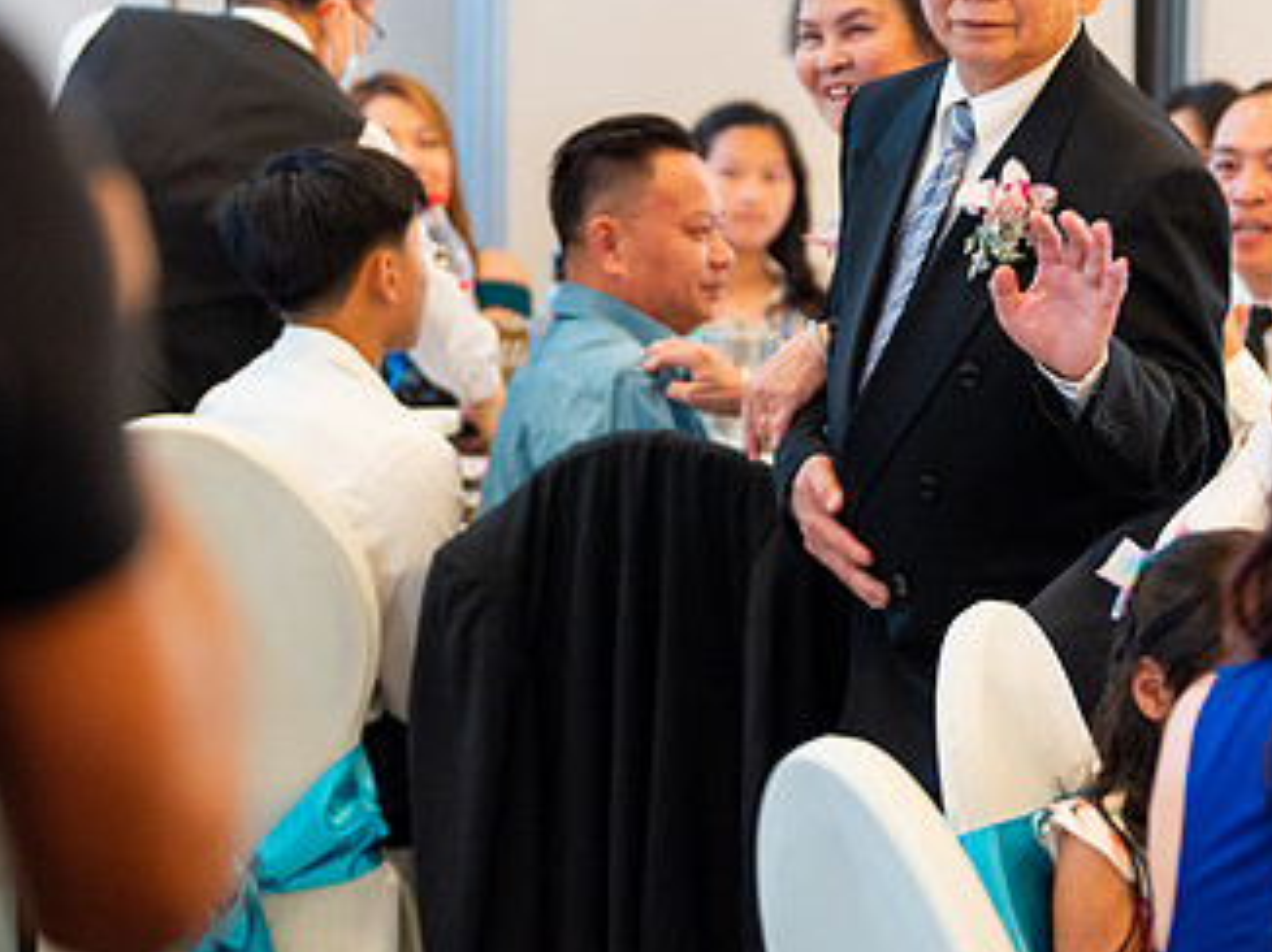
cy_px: 217
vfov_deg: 9.6
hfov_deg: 12.8
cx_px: 960
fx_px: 5655
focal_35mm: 154
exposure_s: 1/125
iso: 800
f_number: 2.8
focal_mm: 90
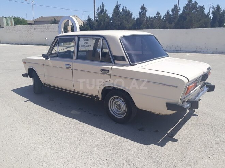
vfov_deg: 51.4
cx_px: 112
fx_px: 175
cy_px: 84
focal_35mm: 27
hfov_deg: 65.3
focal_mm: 3.6
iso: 40
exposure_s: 1/1658
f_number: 1.9
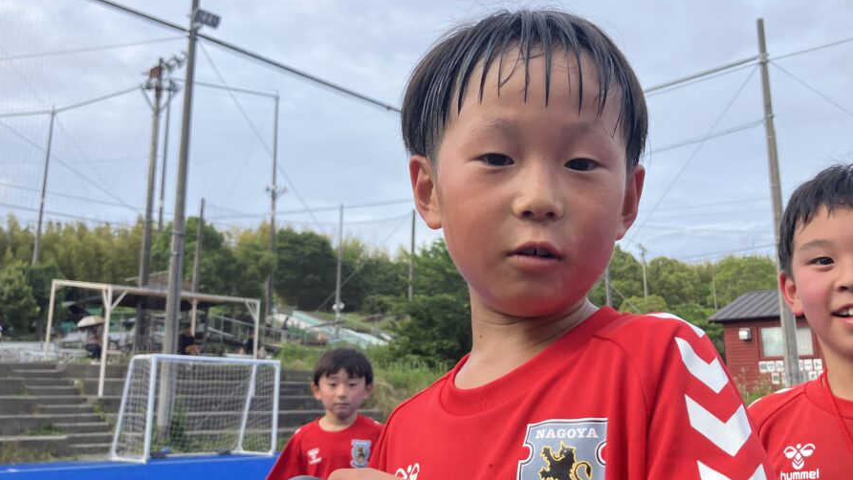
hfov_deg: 56.5
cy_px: 220
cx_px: 471
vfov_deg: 33.7
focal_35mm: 35
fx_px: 792
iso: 32
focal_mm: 3.99
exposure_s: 1/674
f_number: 1.8
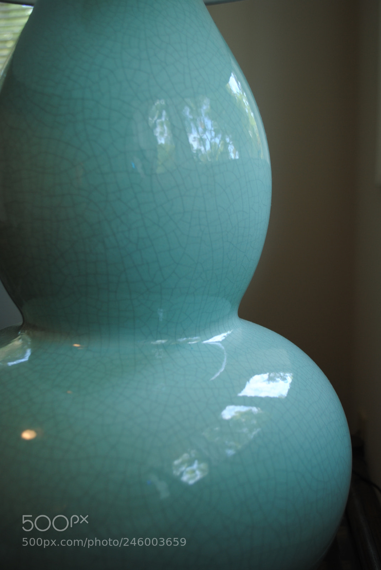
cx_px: 190
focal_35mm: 36
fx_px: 570
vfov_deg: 53.1
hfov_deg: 37.0
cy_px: 285
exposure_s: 1/20
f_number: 4
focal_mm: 24
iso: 100
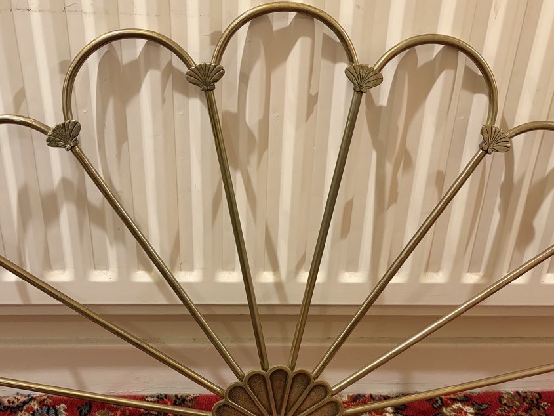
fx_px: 640
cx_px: 264
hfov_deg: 46.8
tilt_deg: -30.9
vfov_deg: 35.5
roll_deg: -1.7
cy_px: 288
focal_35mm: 40
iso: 500
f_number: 1.6
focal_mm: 5.96
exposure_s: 1/33
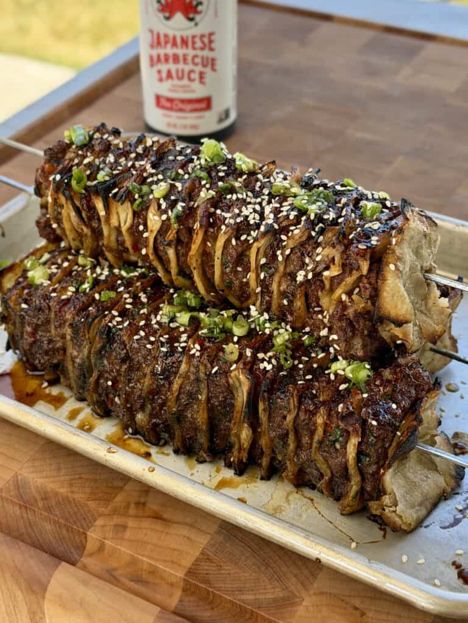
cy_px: 312
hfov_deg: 30.3
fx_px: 865
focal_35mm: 48
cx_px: 234
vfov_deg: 39.7
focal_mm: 6.76
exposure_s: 1/513
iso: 100
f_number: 1.78
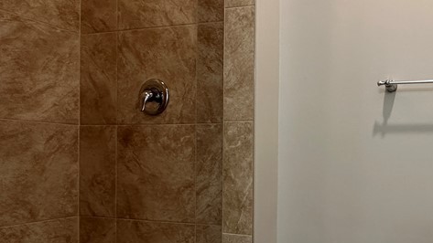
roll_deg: -0.6
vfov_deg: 35.3
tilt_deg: -0.9
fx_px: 379
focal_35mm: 33
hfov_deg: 54.0
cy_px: 161
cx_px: 366
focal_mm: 2.22
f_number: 2.2
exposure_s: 1/60
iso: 200
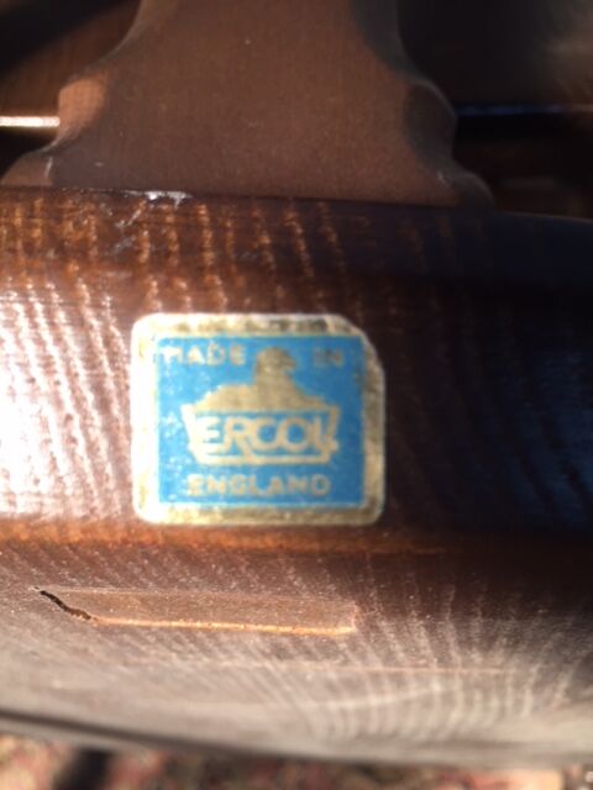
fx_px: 662
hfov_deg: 48.2
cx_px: 296
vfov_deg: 61.7
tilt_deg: -49.9
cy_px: 395
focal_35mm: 29
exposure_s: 1/50
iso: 40
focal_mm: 4.15
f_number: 2.2
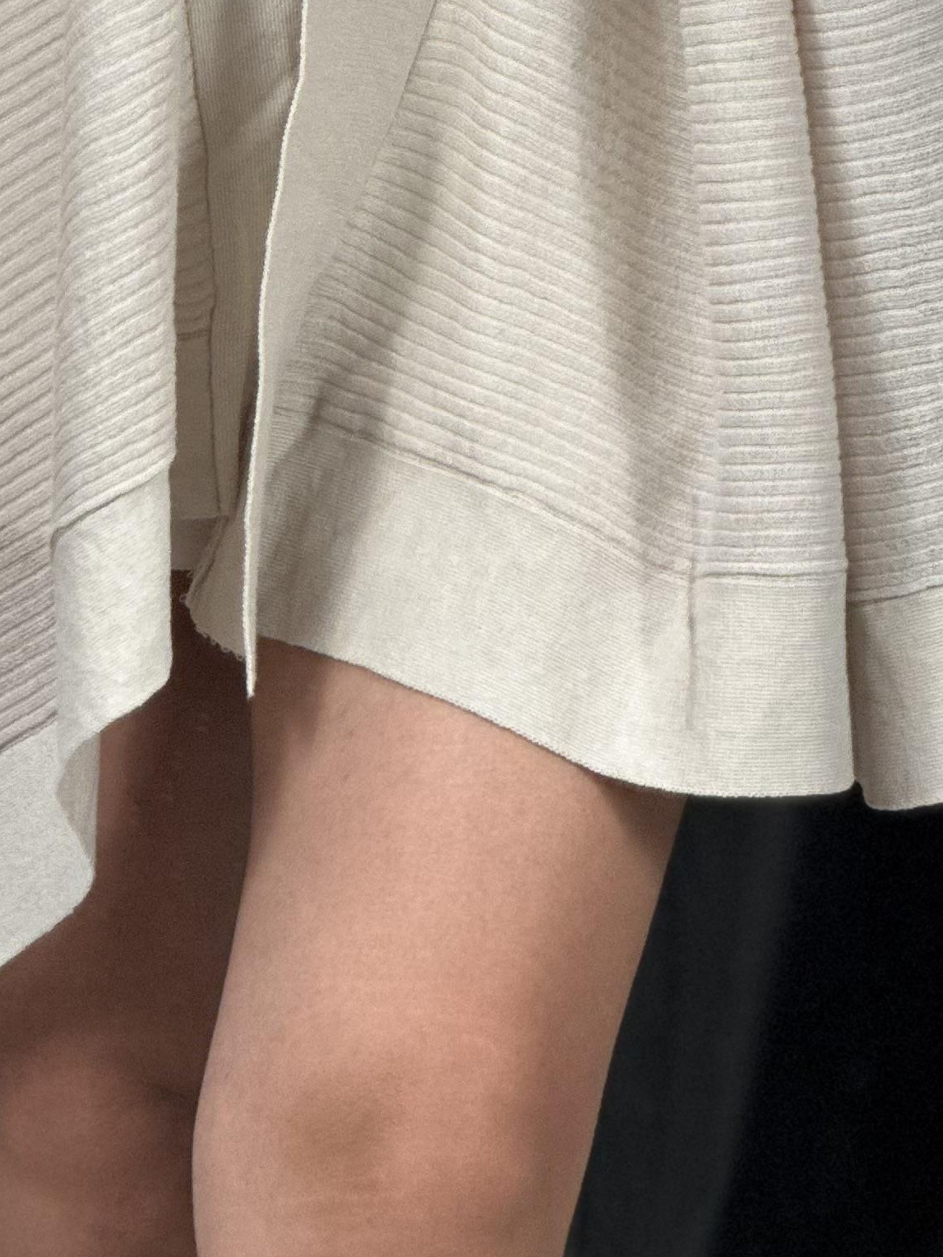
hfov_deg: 7.3
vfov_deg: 9.6
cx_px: 292
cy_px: -229
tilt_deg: -25.2
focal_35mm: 203
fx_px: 7372
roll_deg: -0.5
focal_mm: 9
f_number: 2.8
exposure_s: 1/100
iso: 200
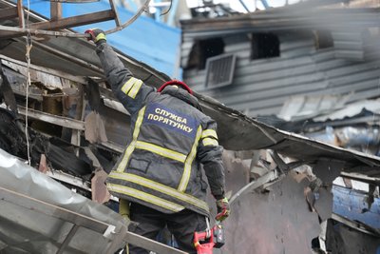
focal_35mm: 275
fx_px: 2904
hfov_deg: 7.5
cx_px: 190
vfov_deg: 5.0
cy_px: 127
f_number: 5.6
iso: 4000
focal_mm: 275
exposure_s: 1/320
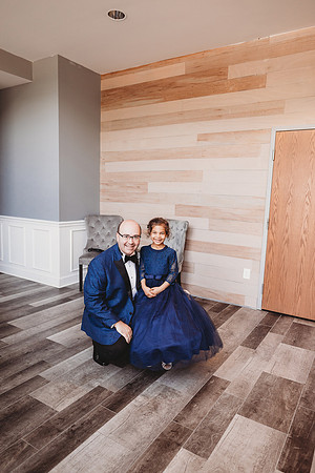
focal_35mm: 24
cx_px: 158
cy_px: 236
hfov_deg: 53.1
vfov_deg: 73.7
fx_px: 315
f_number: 2.8
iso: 500
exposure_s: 1/200
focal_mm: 24
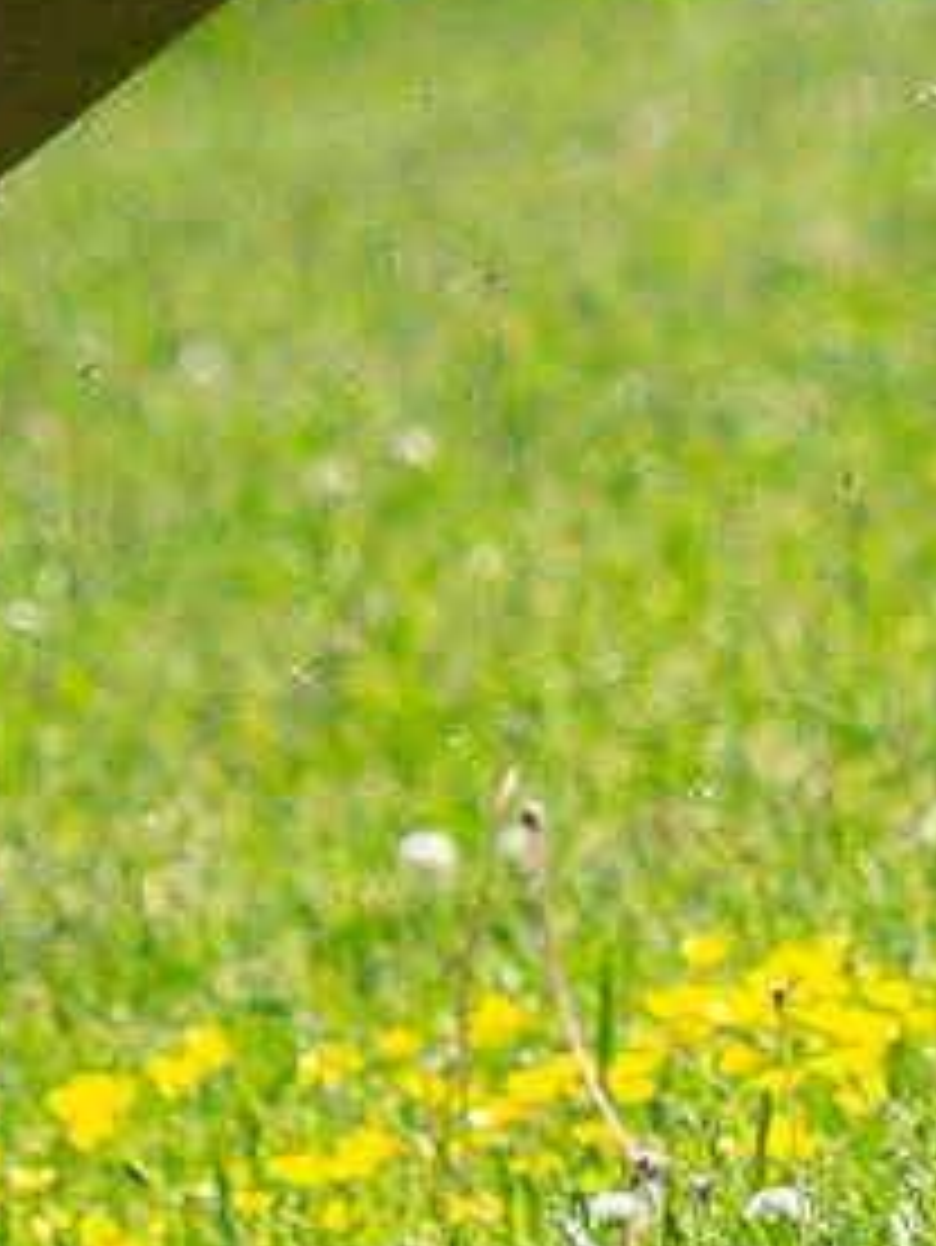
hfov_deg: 1.0
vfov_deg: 1.4
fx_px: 51660
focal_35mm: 1434
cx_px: 1223
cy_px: -2621
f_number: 4
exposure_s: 1/3200
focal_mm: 100
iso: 640
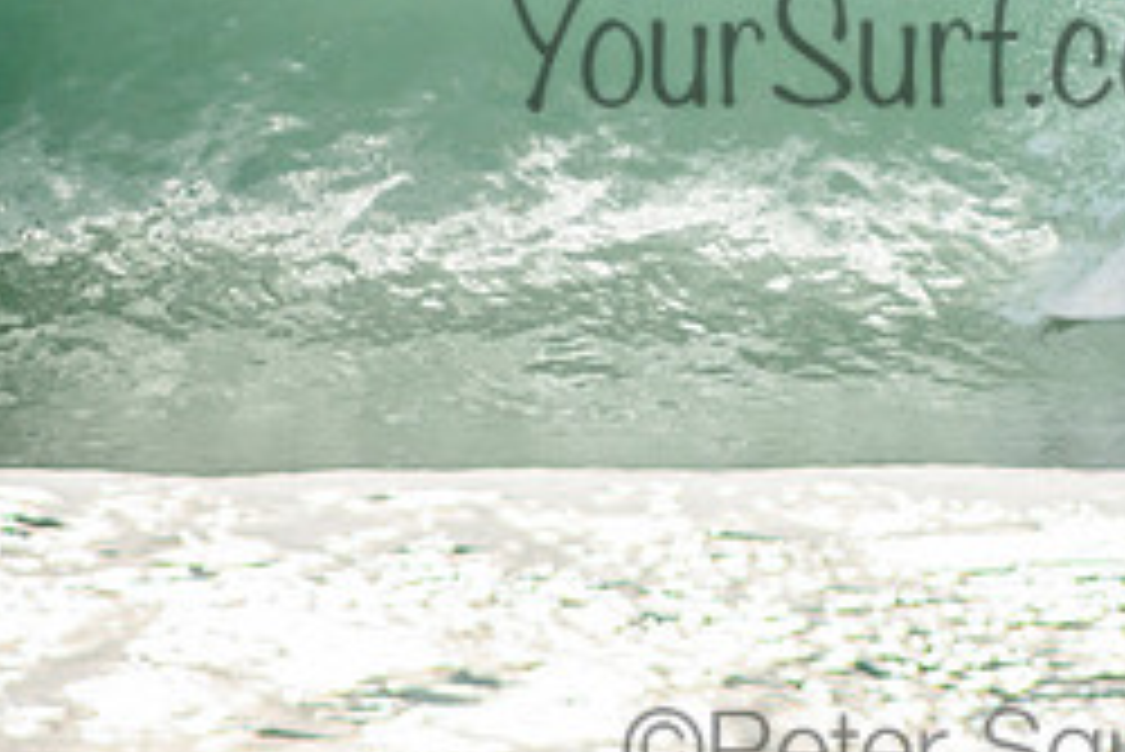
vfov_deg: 1.0
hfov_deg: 1.5
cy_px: 2
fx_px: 43461
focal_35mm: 1390
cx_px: 972
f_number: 5.6
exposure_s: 1/2000
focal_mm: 400
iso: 220
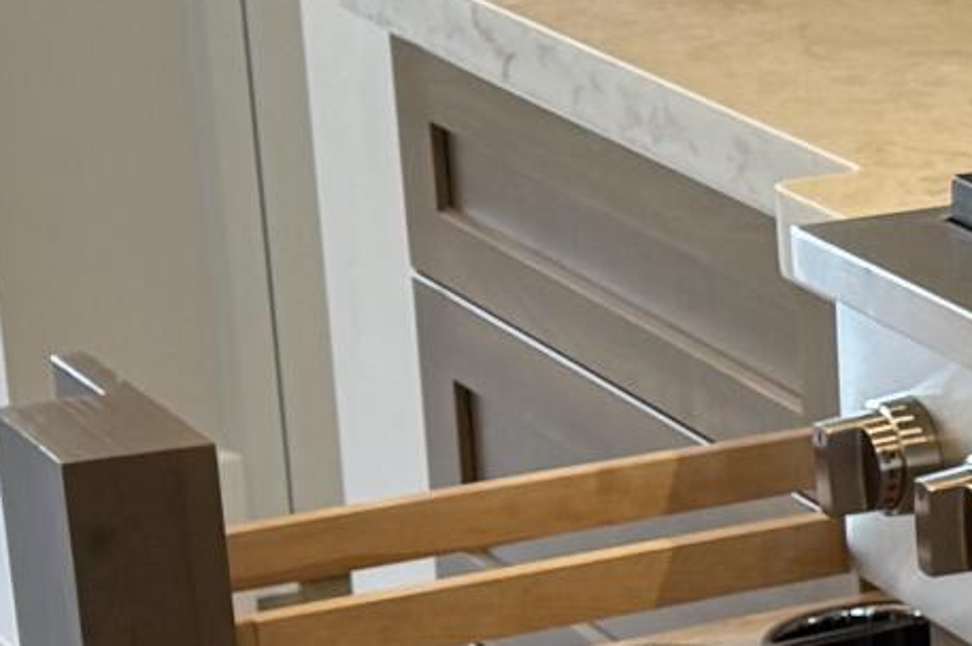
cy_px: 661
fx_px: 4425
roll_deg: -1.0
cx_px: 1736
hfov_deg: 11.6
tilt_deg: -17.9
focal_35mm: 164
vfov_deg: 8.3
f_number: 1.78
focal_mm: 6.76
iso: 125
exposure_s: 1/120
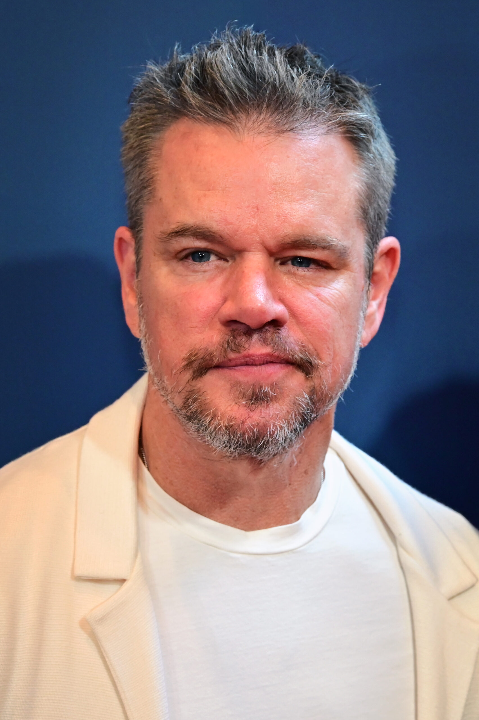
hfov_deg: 14.1
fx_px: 1939
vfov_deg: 21.0
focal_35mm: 97
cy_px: 360
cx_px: 240
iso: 3200
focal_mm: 97
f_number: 6.3
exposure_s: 1/100
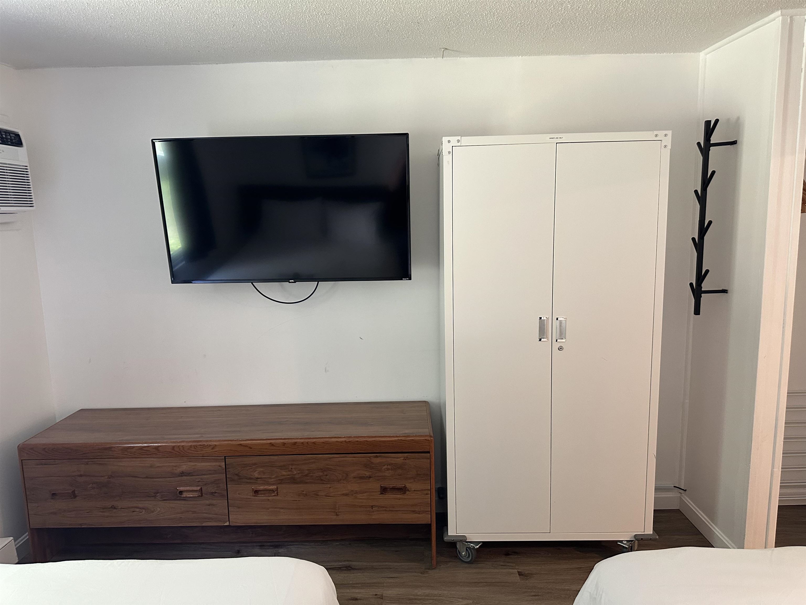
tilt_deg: -7.9
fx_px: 559
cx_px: 403
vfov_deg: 56.8
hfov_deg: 71.6
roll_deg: +1.1
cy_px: 302
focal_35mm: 24
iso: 400
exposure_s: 1/60
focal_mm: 6.86
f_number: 1.78
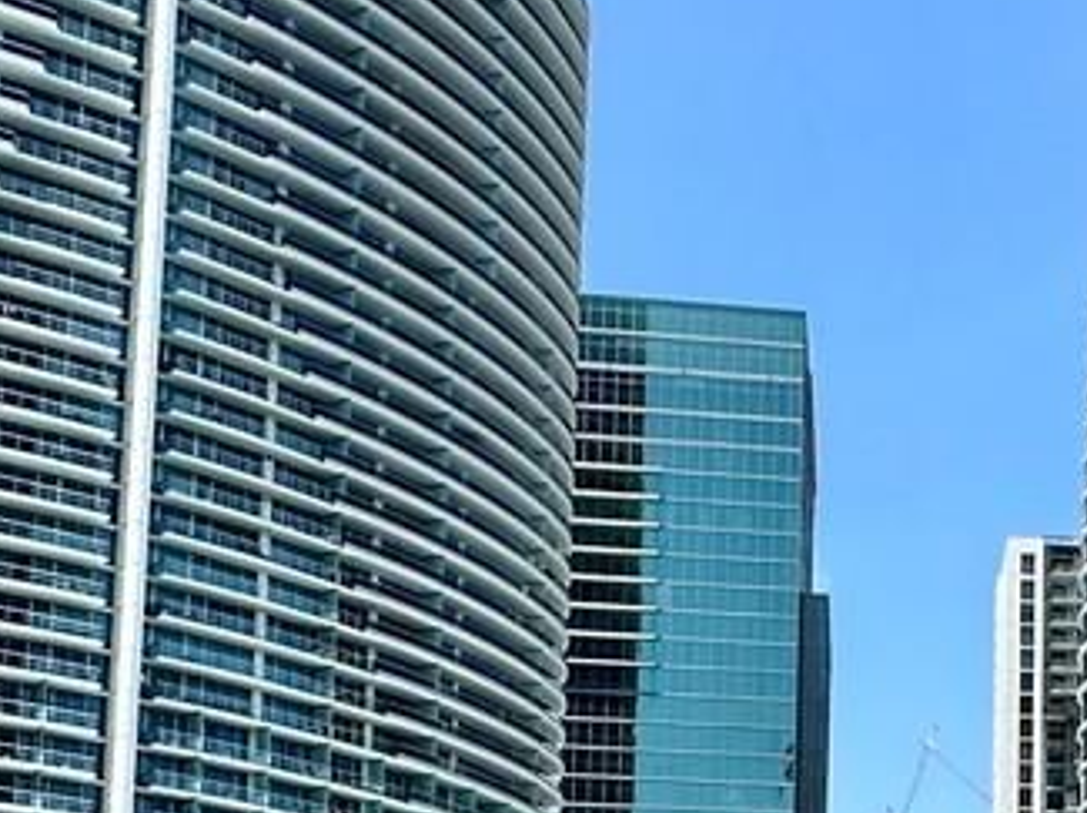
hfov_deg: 26.0
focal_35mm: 69
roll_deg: -0.9
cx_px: 1207
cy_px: 1097
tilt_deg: +6.0
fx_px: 2164
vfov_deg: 19.4
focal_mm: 2.22
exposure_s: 1/1435
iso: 40
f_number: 2.2
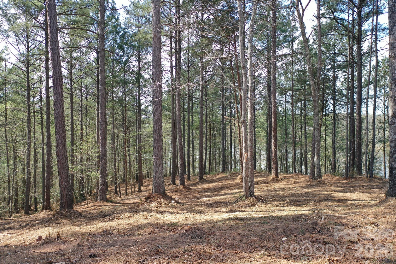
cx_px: 198
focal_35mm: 28
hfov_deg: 65.5
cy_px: 132
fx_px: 308
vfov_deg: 46.4
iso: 100
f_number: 2.8
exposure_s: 1/320
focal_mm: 10.26
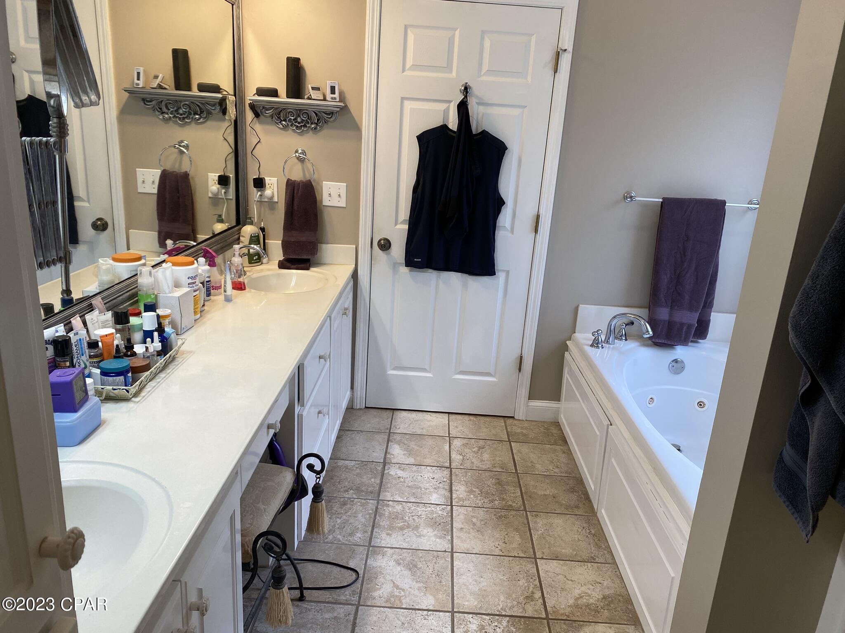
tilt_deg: -16.4
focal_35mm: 26
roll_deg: -4.1
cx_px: 422
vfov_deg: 53.1
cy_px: 316
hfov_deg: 67.3
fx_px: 635
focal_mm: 4.25
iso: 100
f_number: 1.8
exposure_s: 1/120
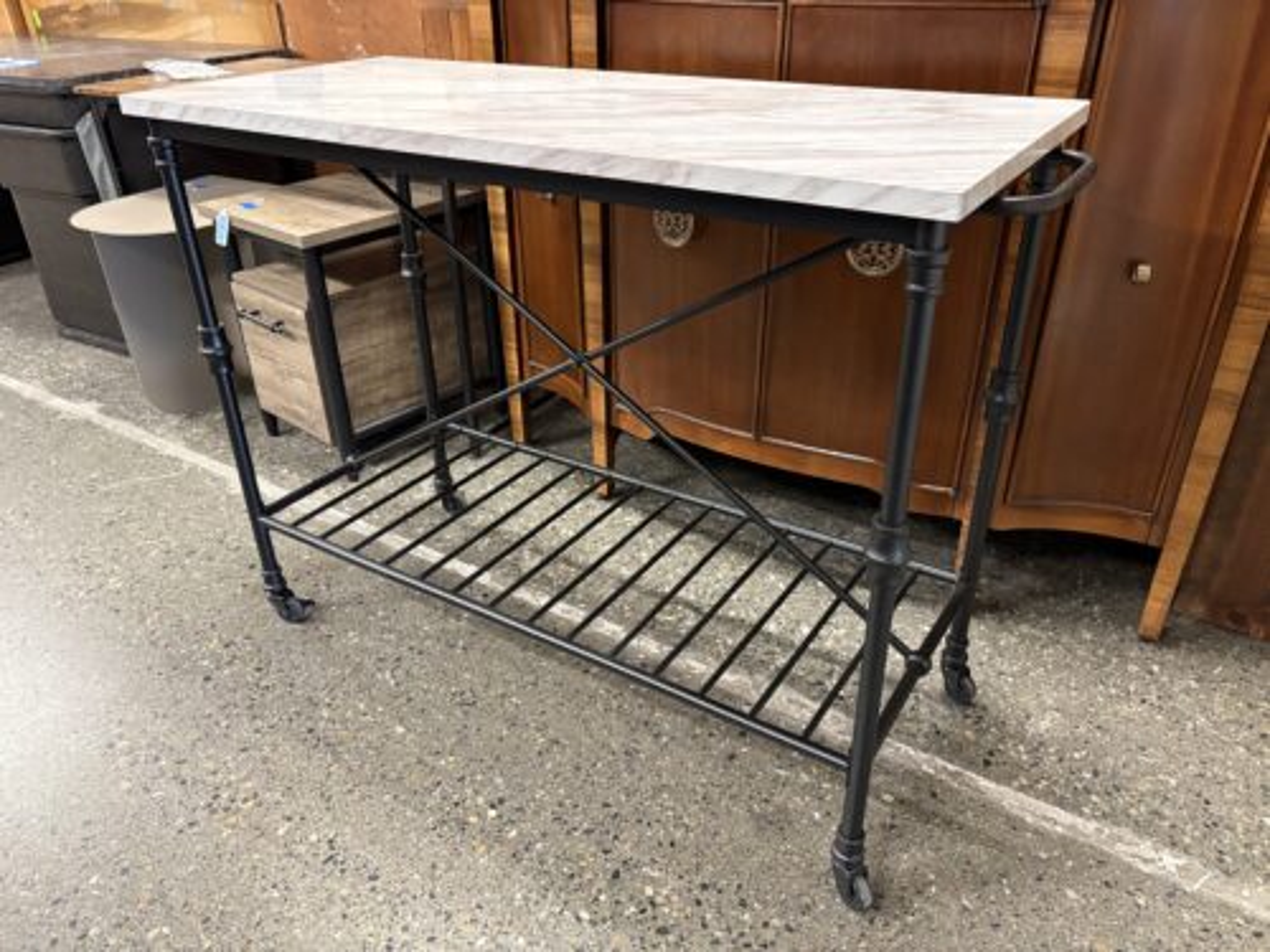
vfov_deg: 53.1
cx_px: 635
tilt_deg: -29.8
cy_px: 476
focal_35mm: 26
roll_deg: +1.0
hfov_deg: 67.3
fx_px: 954
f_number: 1.6
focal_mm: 5.96
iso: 500
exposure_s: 1/40
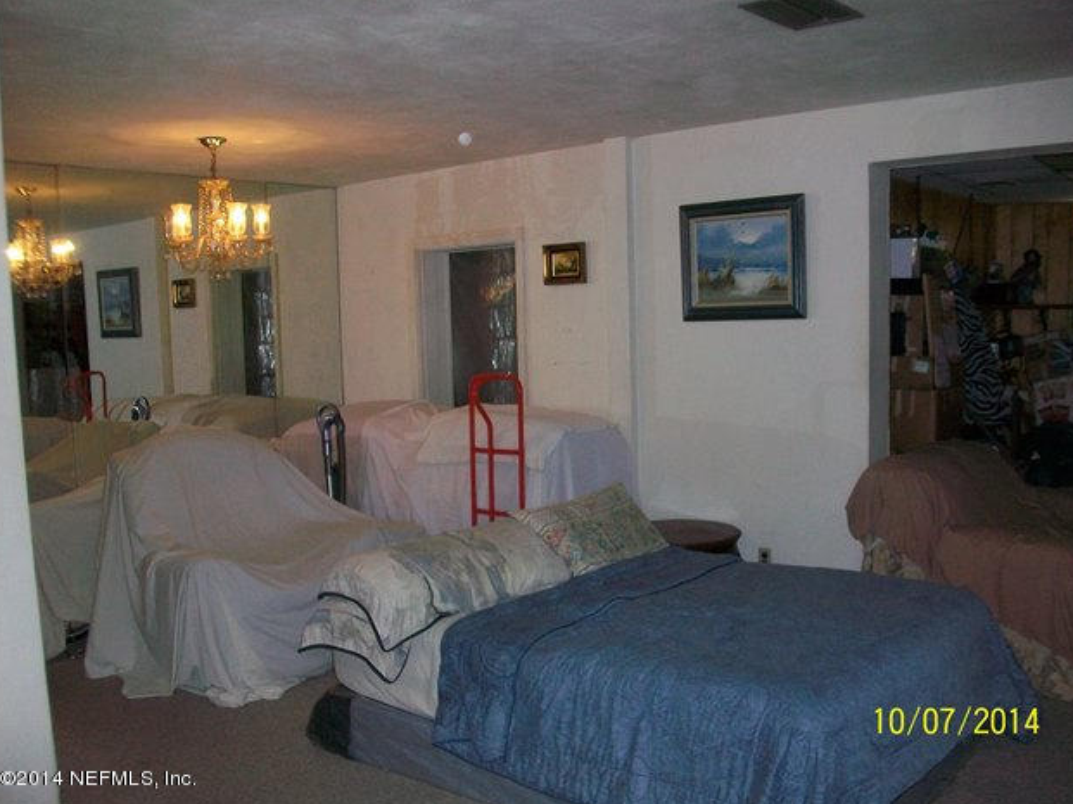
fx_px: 1022
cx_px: 543
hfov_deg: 55.4
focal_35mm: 33
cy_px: 398
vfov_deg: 42.9
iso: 160
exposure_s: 1/60
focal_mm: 5.7
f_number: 2.8
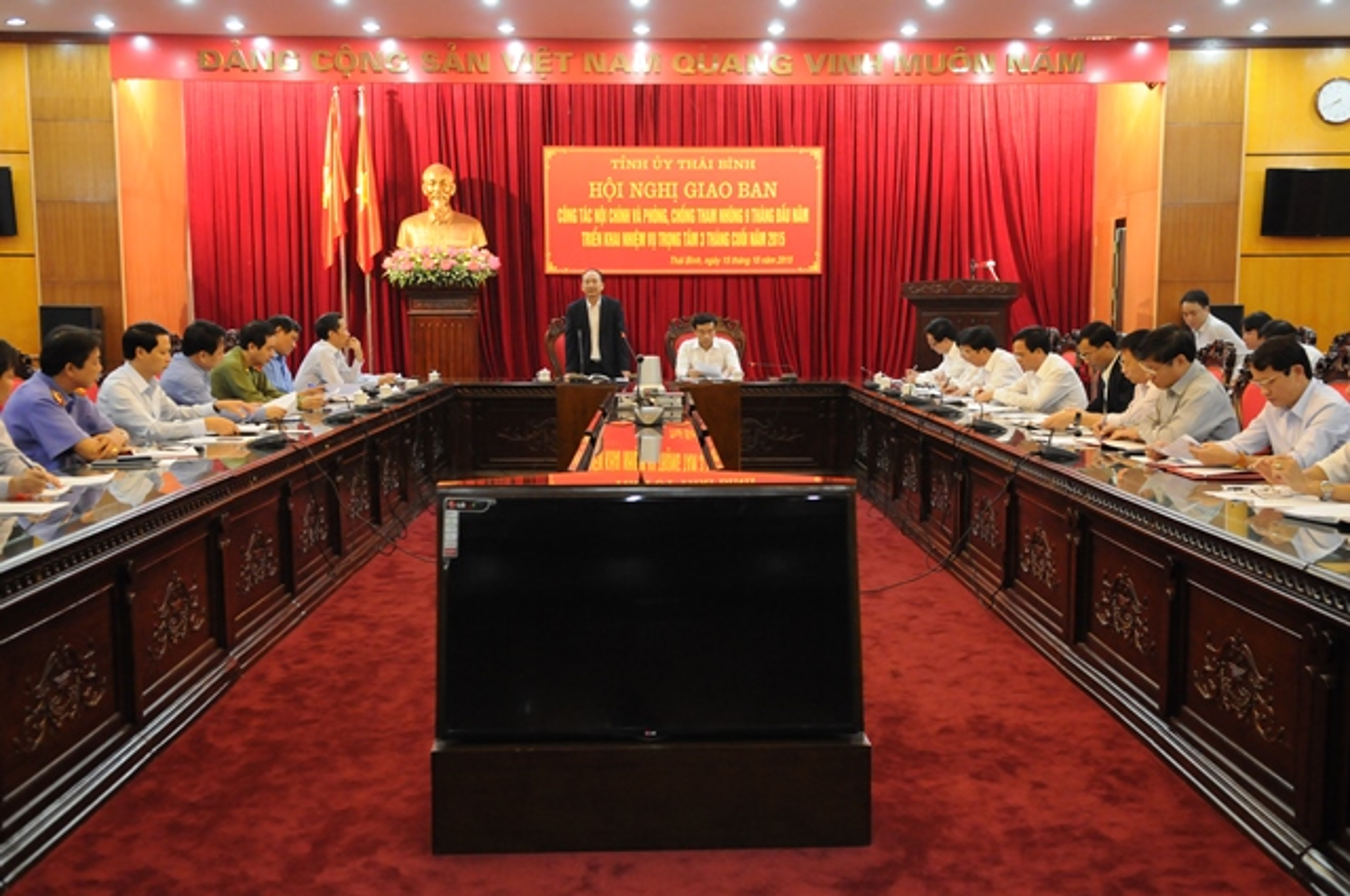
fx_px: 1461
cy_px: 448
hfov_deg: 49.6
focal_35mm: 39
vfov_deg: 34.1
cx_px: 675
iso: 2000
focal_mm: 26
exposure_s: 1/80
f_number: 6.3
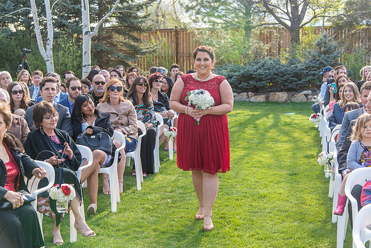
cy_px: 124
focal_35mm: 58
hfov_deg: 34.5
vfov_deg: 23.4
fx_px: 598
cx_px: 186
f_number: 5
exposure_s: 1/160
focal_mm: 58
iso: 320
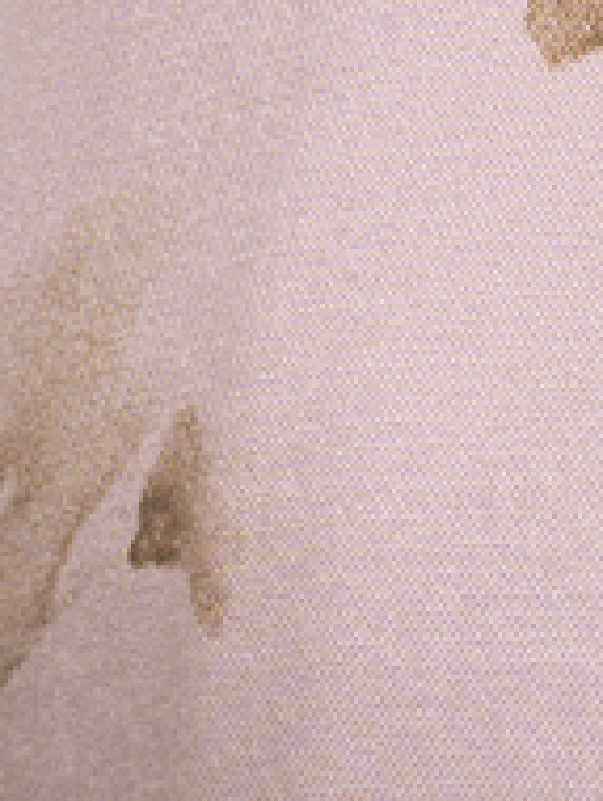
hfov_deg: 4.6
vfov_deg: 5.9
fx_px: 7277
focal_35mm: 314
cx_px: 1611
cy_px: -1467
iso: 100
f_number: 11
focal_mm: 46
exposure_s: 1/160
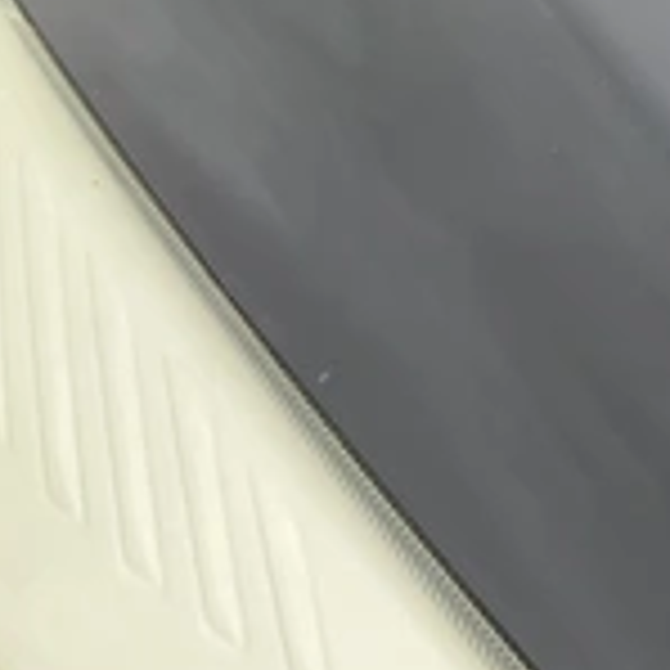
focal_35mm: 69
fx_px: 1511
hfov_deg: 22.9
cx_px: 809
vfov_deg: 24.5
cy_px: 117
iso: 25
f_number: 1.8
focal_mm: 3
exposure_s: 1/383
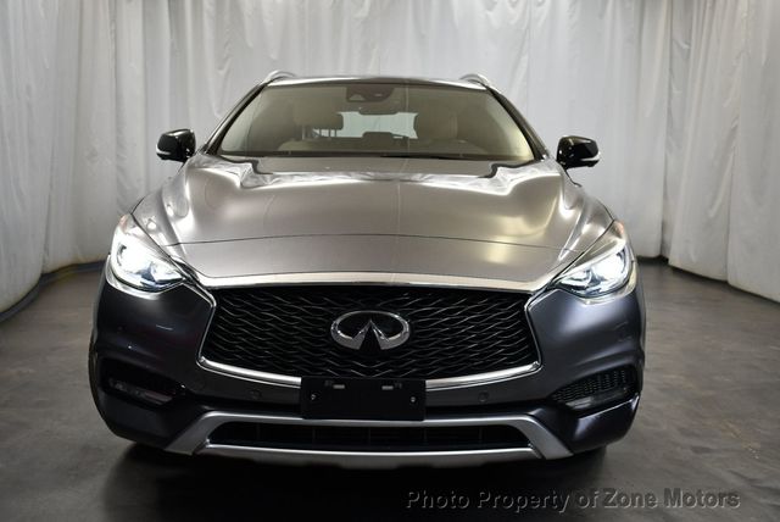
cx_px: 390
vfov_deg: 36.9
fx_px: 781
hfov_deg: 53.1
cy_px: 261
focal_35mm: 36
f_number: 3.5
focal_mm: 18
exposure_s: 1/160
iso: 800
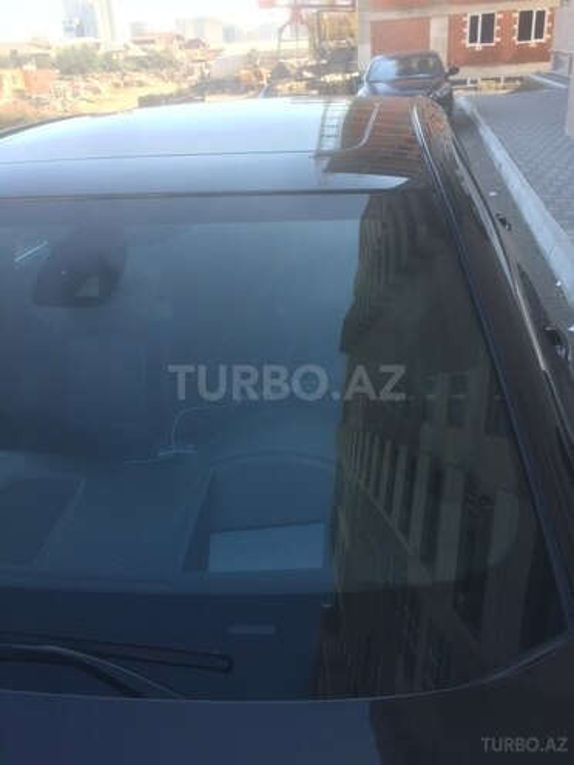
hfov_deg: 48.2
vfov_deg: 61.7
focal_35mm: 29
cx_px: 287
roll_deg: +5.0
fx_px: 641
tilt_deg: -27.3
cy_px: 382
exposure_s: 1/287
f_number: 2.2
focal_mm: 4.15
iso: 32
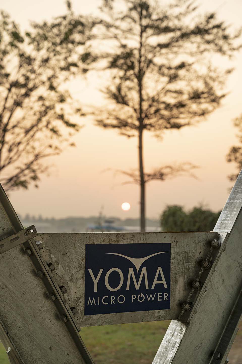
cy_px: 182
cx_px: 121
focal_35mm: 63
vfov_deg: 31.9
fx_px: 636
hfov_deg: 21.5
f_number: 5
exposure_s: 1/250
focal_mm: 63
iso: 280
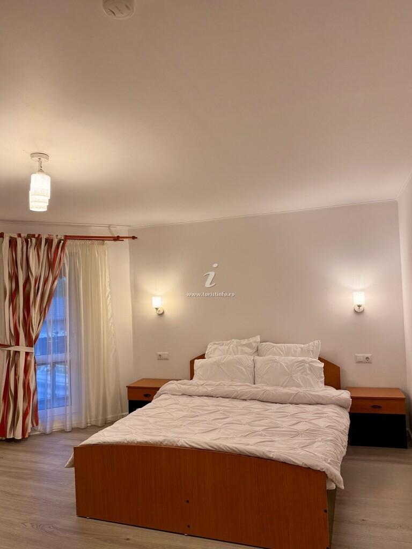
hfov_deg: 56.8
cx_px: 206
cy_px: 274
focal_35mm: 24
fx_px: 381
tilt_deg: +2.0
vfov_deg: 71.6
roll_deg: +2.4
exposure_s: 1/100
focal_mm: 6.76
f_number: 1.78
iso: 64
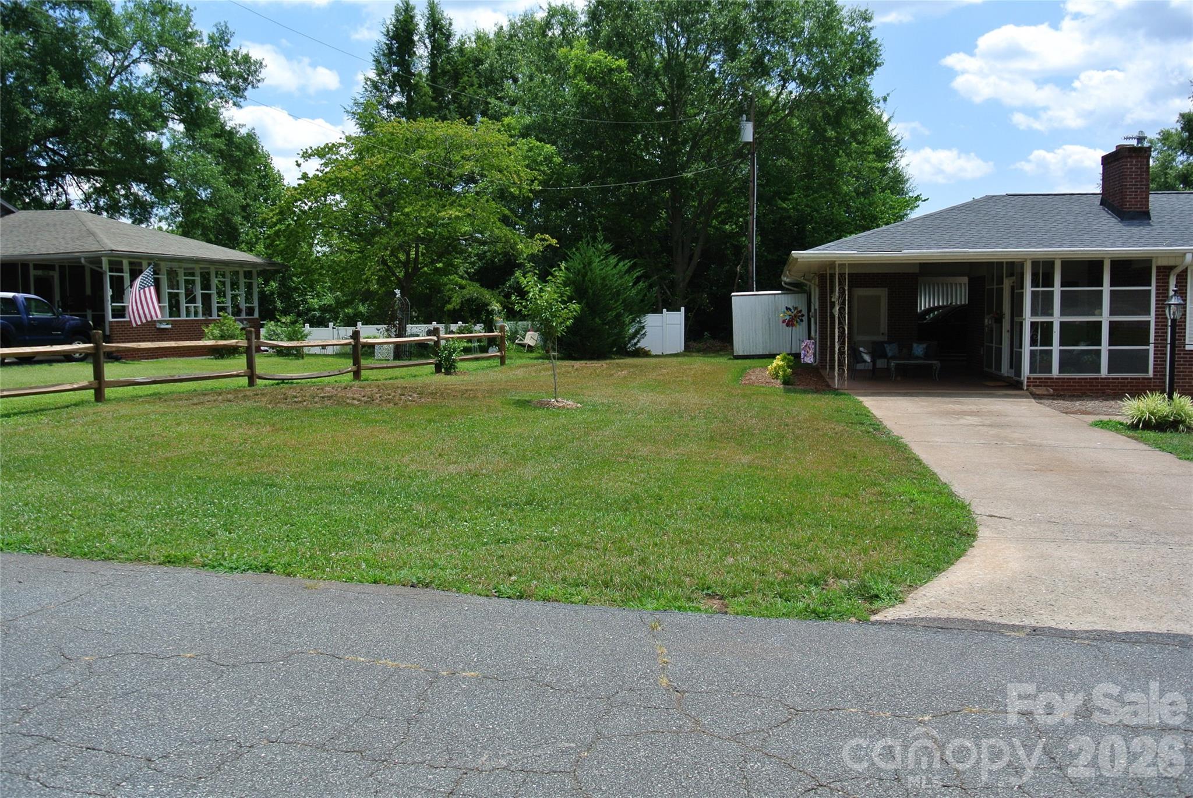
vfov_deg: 43.7
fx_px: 995
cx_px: 596
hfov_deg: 61.9
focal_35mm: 30
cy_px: 399
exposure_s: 1/640
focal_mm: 11.4
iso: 100
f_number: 4.5
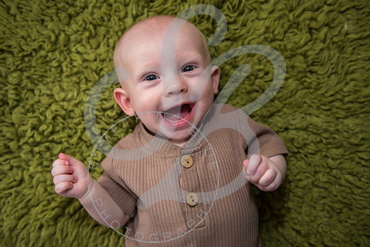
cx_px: 186
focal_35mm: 41
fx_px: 423
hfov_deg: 47.2
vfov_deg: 32.5
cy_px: 123
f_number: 2.8
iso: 200
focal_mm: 32
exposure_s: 1/125
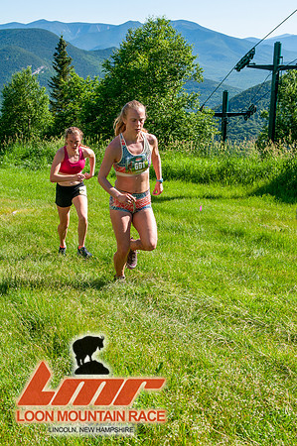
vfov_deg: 38.9
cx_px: 148
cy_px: 223
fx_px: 633
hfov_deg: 26.4
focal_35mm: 51
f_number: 8
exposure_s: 1/400
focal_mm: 34
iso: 200
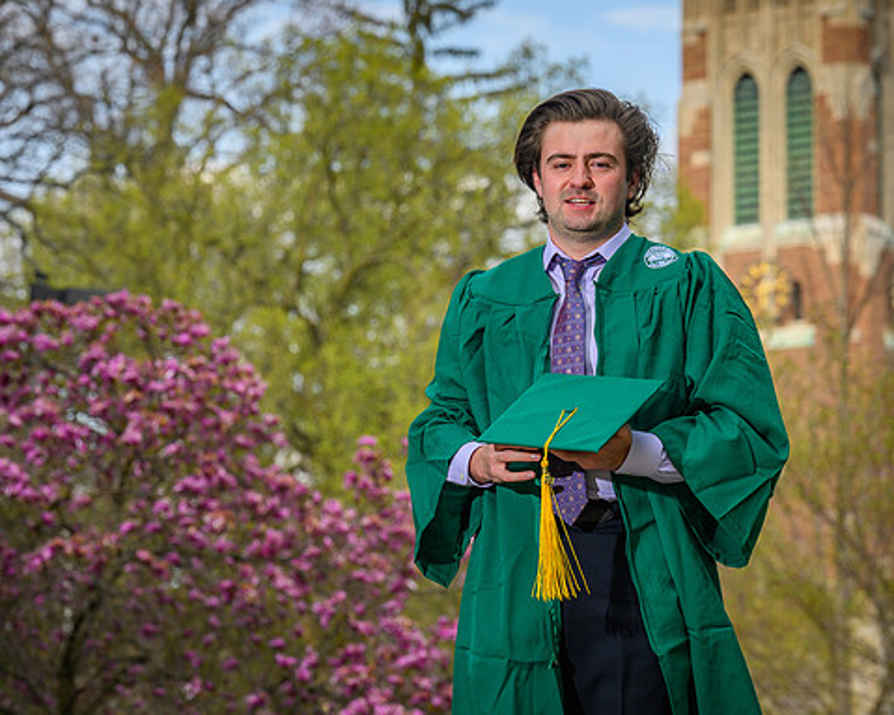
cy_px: 277
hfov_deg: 11.4
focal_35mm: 169
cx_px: 391
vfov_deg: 9.1
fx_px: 4471
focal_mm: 120
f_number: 6.3
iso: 100
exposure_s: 1/200
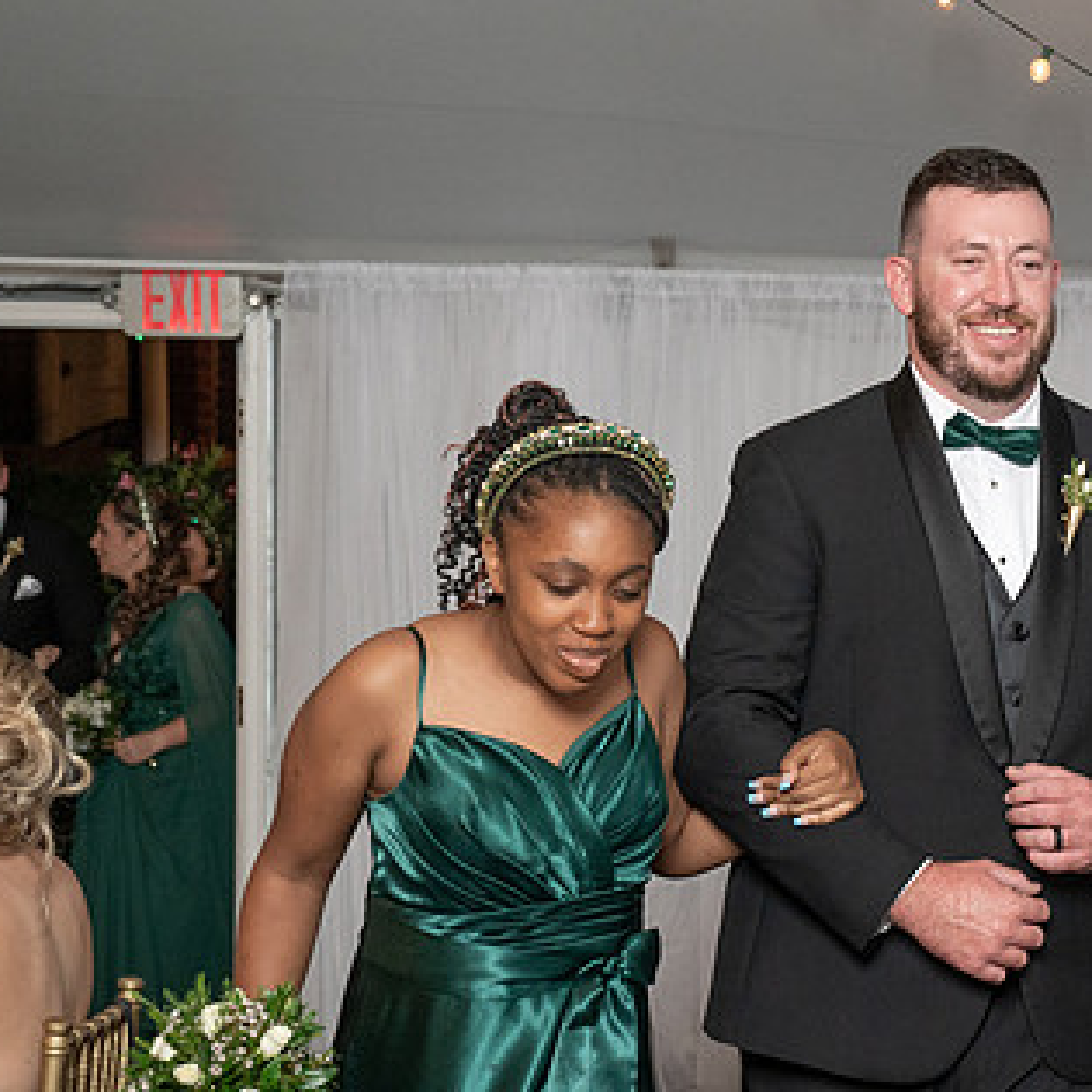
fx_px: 3462
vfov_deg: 17.9
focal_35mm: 97
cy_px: 639
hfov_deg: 17.7
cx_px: 962
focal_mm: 48
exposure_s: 1/200
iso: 2000
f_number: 4
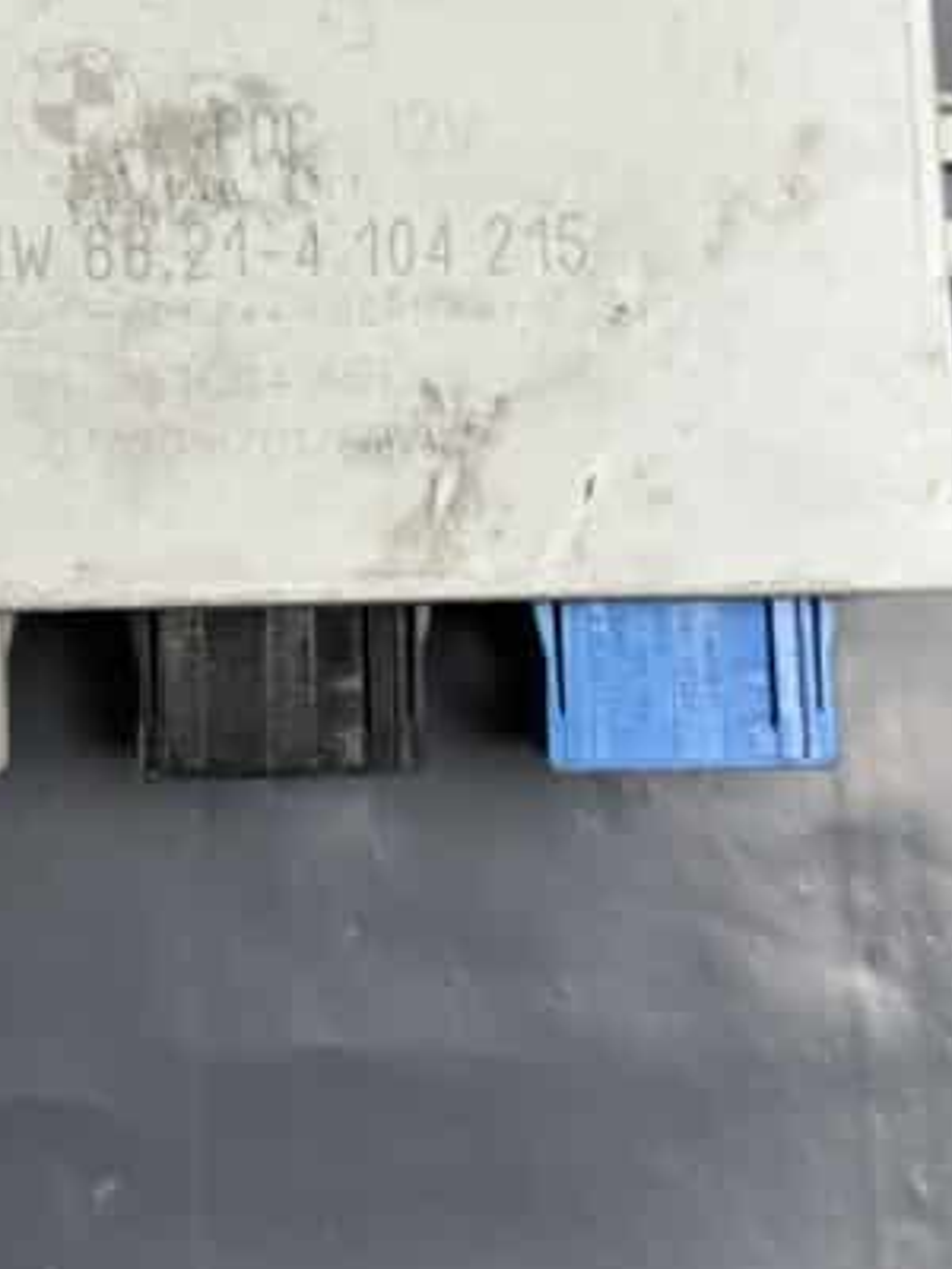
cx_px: 355
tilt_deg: -79.3
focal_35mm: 48
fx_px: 1760
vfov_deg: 38.2
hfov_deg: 30.1
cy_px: 251
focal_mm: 6.86
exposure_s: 1/100
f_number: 1.78
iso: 80
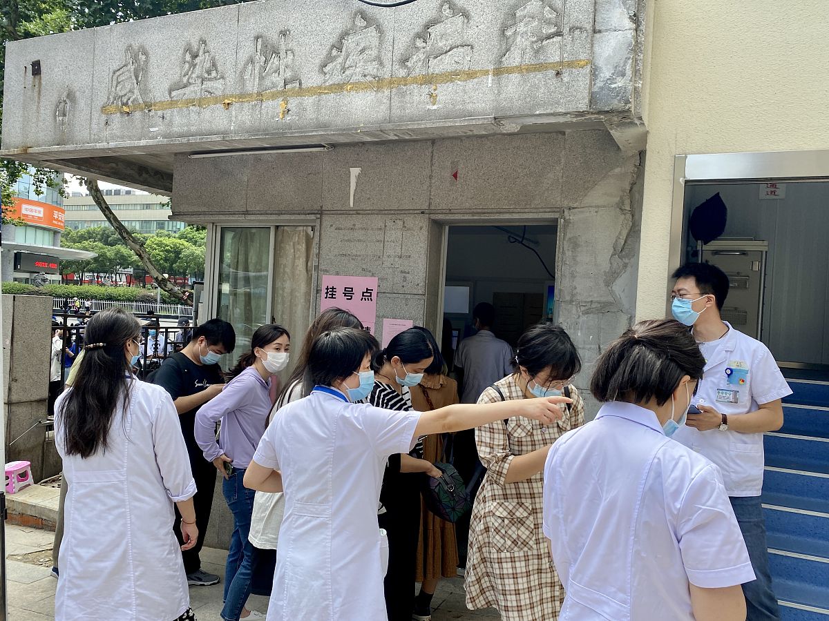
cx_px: 414
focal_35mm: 26
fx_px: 623
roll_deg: -3.6
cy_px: 310
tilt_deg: +0.0
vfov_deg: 53.1
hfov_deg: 67.3
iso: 32
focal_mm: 4.25
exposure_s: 1/463
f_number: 1.8
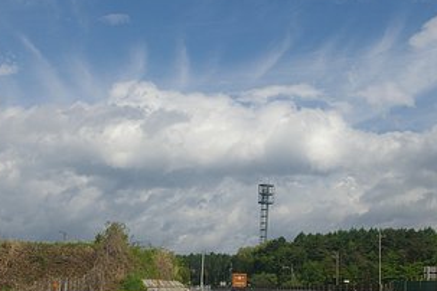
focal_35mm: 66
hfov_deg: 30.5
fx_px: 801
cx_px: 232
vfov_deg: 20.6
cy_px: 112
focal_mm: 26
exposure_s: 1/2000
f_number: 6.7
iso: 400
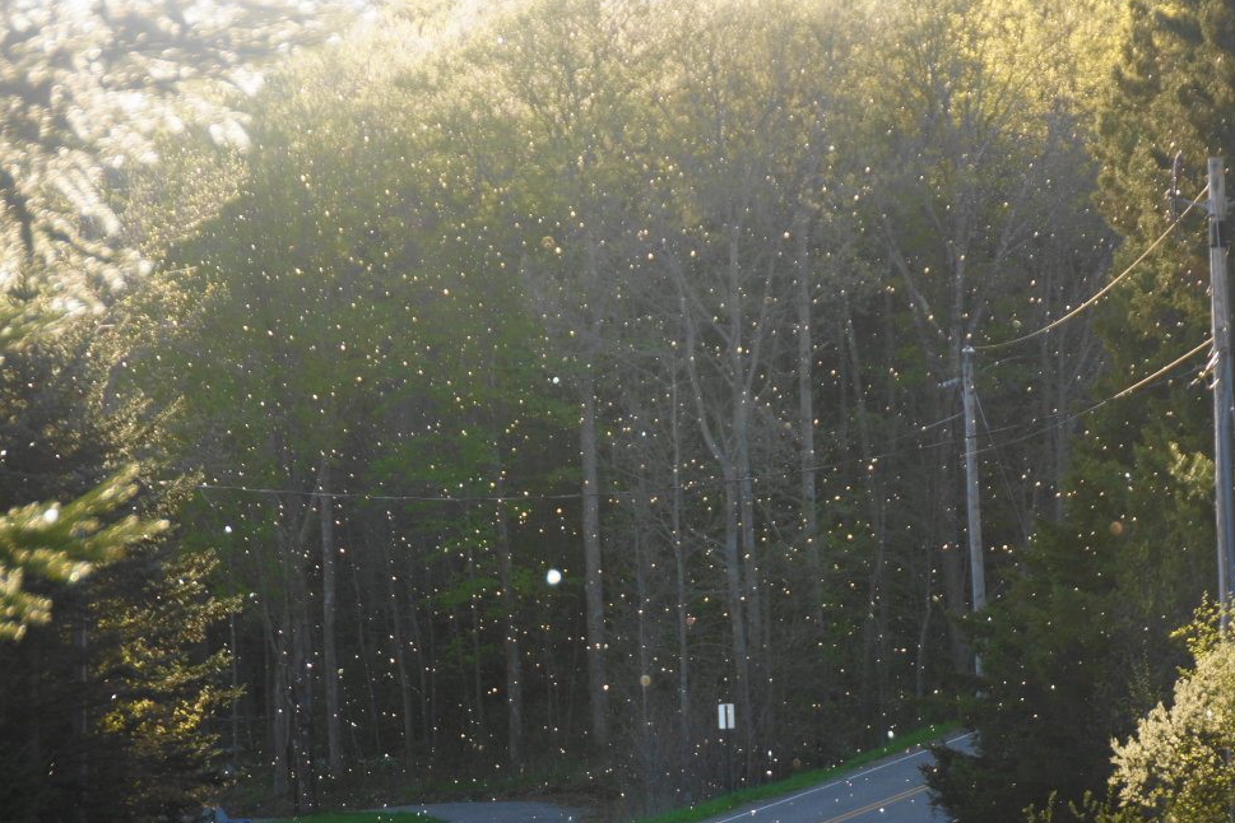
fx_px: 6895
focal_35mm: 201
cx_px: 634
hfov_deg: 10.2
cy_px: 415
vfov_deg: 6.8
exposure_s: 1/200
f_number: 5.6
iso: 640
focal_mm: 130
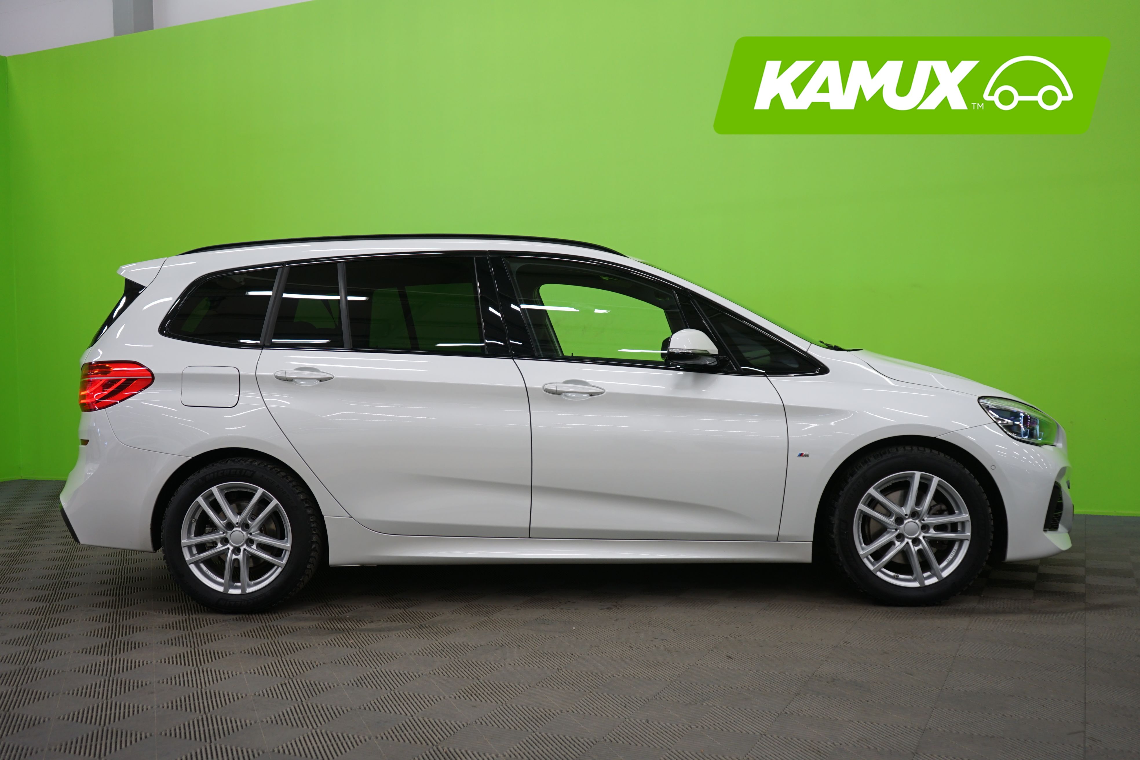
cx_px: 570
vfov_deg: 38.9
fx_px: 1077
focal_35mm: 34
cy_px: 380
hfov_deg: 55.8
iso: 400
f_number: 4
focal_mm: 34
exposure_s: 1/15
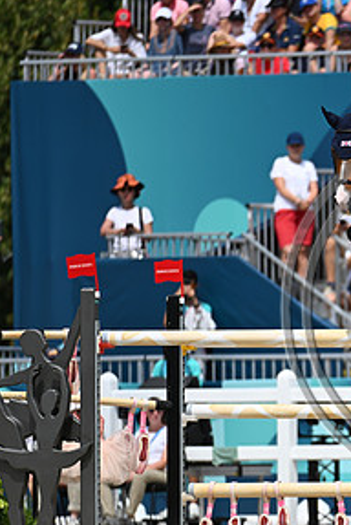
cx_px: 450
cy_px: 283
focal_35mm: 727
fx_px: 10606
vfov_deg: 2.8
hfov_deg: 1.9
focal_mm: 360
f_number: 4.5
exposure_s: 1/1250
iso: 100
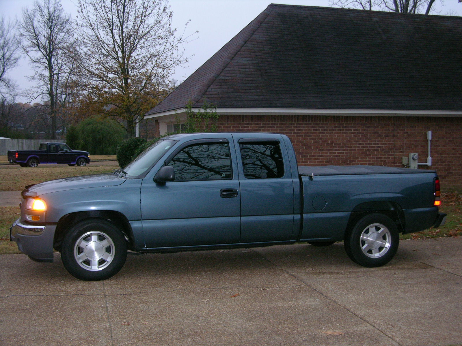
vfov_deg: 31.5
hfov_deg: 41.2
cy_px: 173
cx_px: 231
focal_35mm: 46
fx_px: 614
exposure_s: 1/60.1
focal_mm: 11.6
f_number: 3
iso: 200
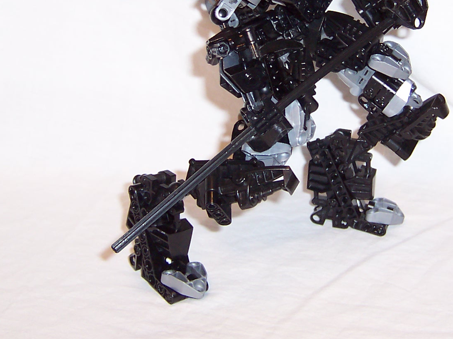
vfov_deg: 21.5
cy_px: 39
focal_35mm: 67
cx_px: 285
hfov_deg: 28.9
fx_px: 877
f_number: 2.8
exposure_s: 1/60
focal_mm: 5.6
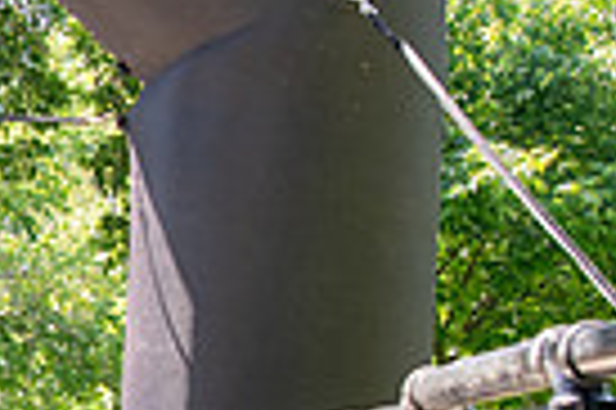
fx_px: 2598
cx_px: -387
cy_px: 451
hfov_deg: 12.6
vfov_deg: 8.9
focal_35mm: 152
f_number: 4
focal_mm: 24
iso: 500
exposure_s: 1/400
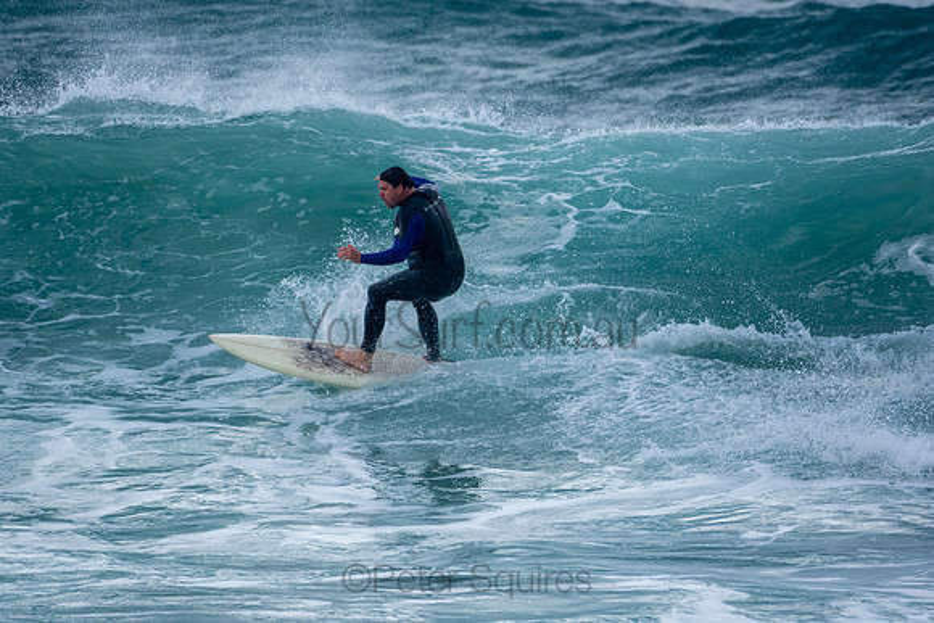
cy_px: 312
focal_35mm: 720
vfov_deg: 1.9
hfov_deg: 2.9
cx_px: 467
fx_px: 18683
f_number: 5.6
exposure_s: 1/1250
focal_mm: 480
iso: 320
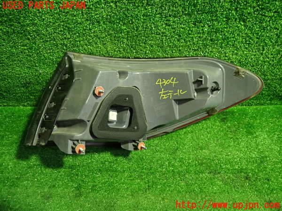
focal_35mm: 25
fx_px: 204
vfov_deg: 54.9
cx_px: 141
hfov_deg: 69.4
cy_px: 106
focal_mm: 4.5
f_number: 2
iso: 320
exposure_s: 1/30
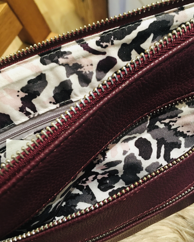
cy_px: 121
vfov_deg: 57.2
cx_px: 98
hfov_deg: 47.1
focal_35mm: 31
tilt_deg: -69.7
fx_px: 223
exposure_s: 1/8
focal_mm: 4.15
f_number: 2.2
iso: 100
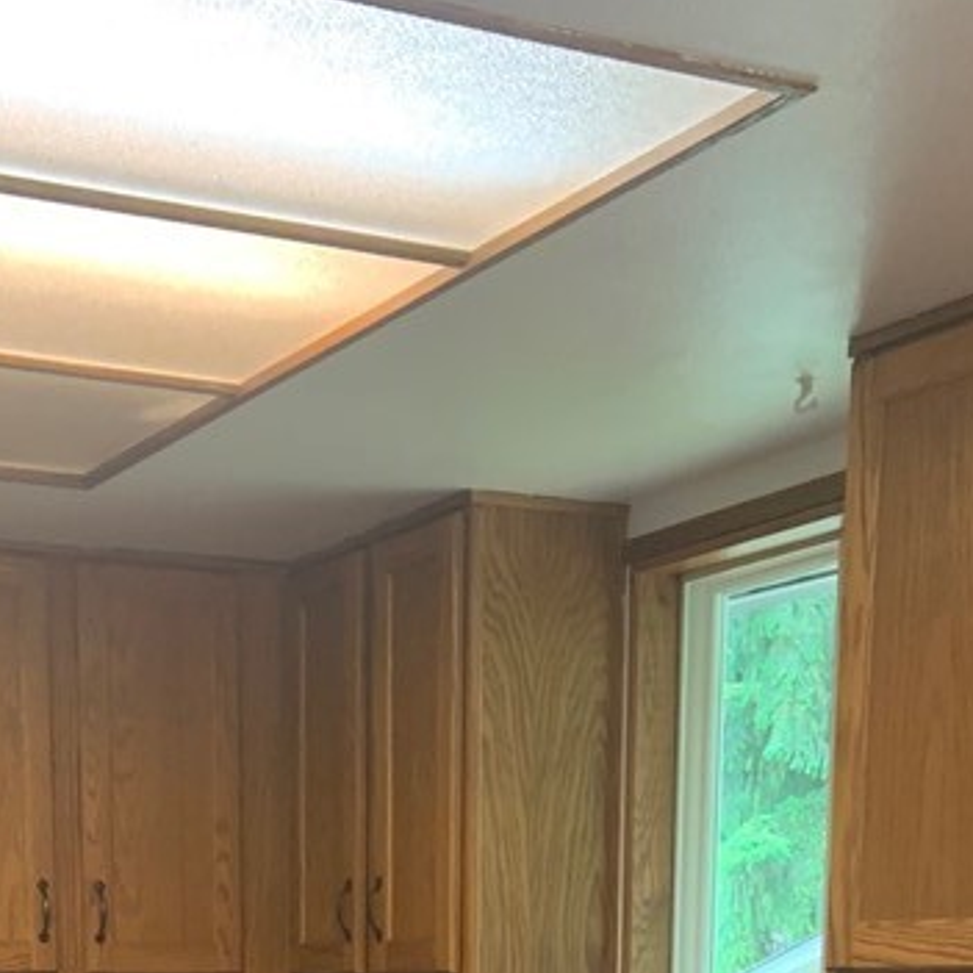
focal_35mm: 67
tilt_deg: -9.0
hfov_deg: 25.5
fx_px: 2131
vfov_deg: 22.5
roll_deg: -0.2
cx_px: 277
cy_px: 1328
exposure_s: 1/60
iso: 250
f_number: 1.8
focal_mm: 4.25
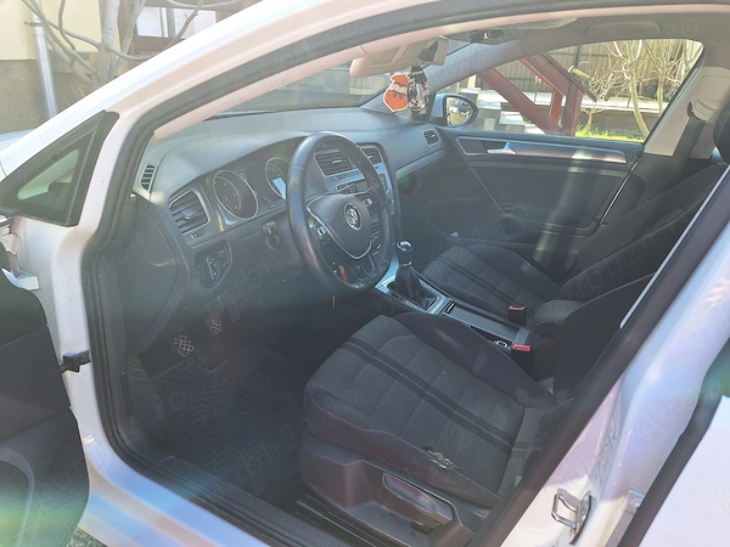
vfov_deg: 58.9
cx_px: 365
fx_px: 485
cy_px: 274
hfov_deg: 73.9
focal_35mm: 23
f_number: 1.8
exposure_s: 1/281
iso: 40
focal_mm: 5.54
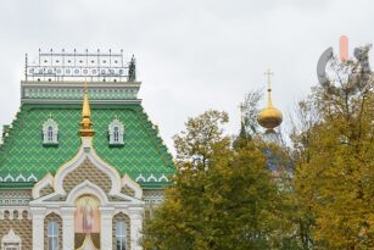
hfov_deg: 22.7
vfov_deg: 15.4
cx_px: 62
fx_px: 915
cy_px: 228
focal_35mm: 88
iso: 400
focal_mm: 30
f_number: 9
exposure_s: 1/125
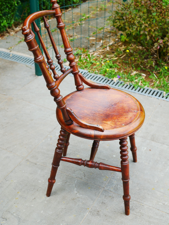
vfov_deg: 38.2
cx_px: 84
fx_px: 325
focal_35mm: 50
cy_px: 112
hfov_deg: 29.1
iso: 200
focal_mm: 25
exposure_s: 1/400
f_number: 3.2
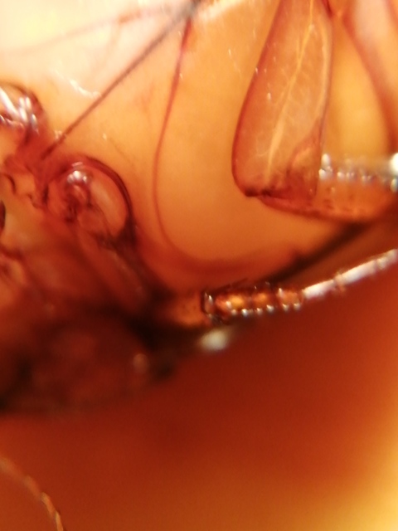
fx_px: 828
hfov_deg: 27.0
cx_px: 199
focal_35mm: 54
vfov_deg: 35.5
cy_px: 266
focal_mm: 3.46
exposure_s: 1/25
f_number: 1.8
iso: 400
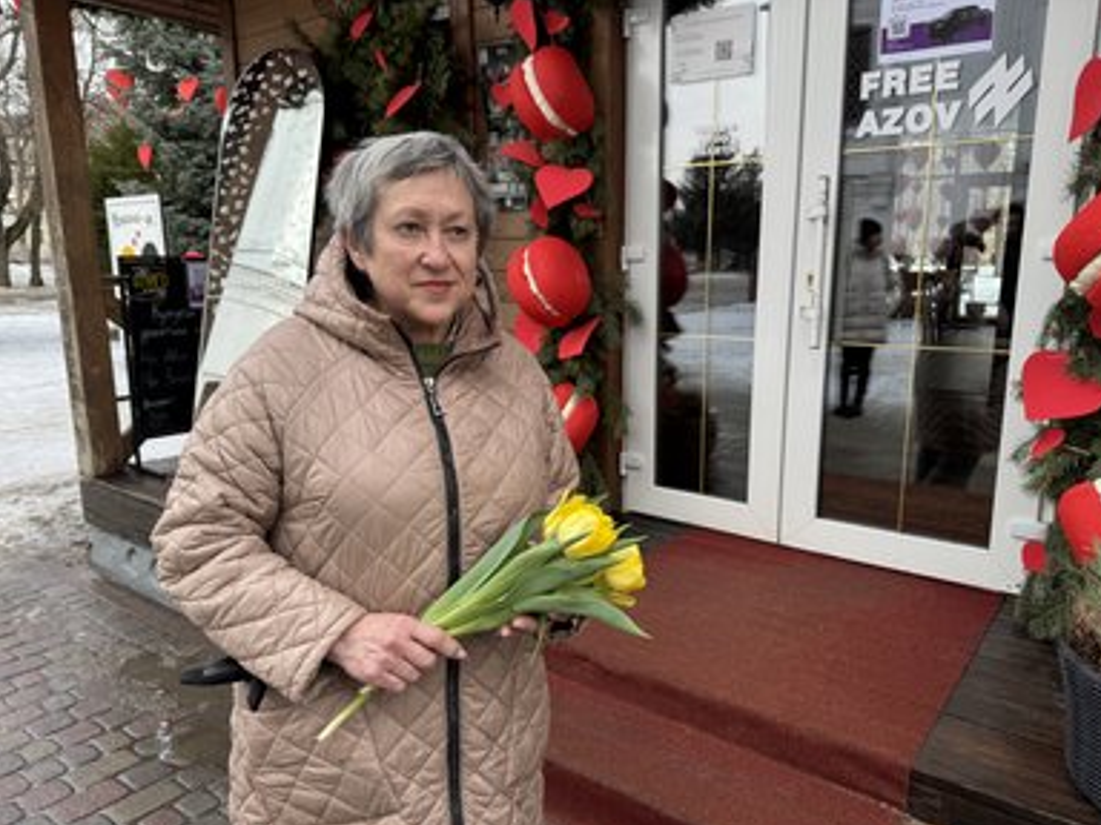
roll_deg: +0.3
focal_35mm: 25
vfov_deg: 54.9
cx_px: 571
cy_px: 424
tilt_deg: -12.0
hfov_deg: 69.4
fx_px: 795
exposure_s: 1/739
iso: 80
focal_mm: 6.76
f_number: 1.78
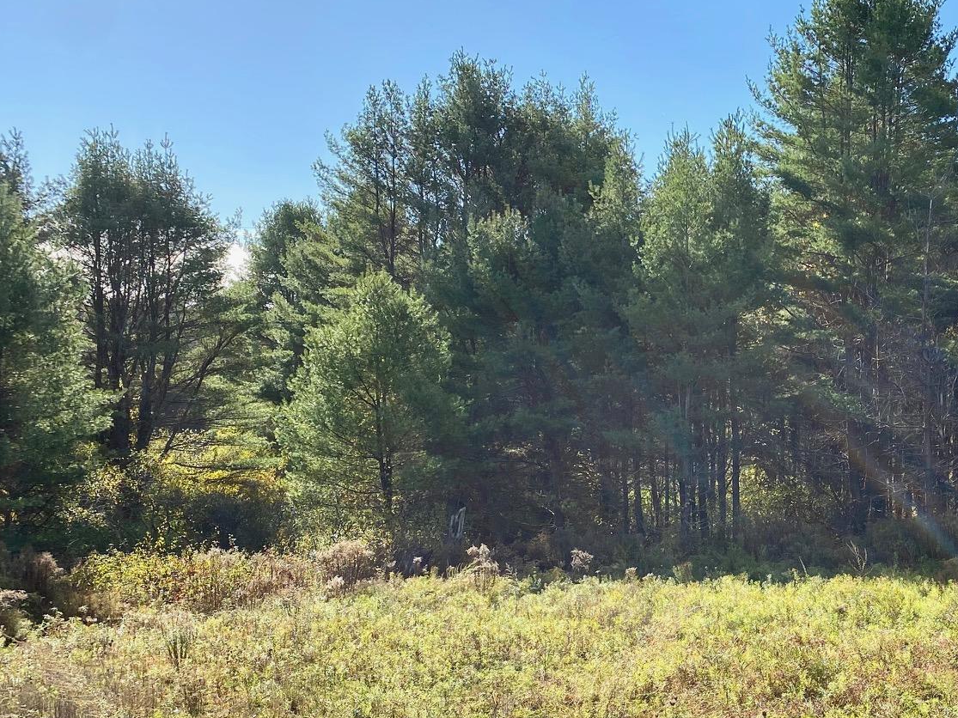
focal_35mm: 47
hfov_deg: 38.6
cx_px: 797
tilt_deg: -3.4
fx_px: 1301
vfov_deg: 30.6
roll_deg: -0.3
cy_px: 493
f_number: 1.8
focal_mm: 4.25
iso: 32
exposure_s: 1/1585
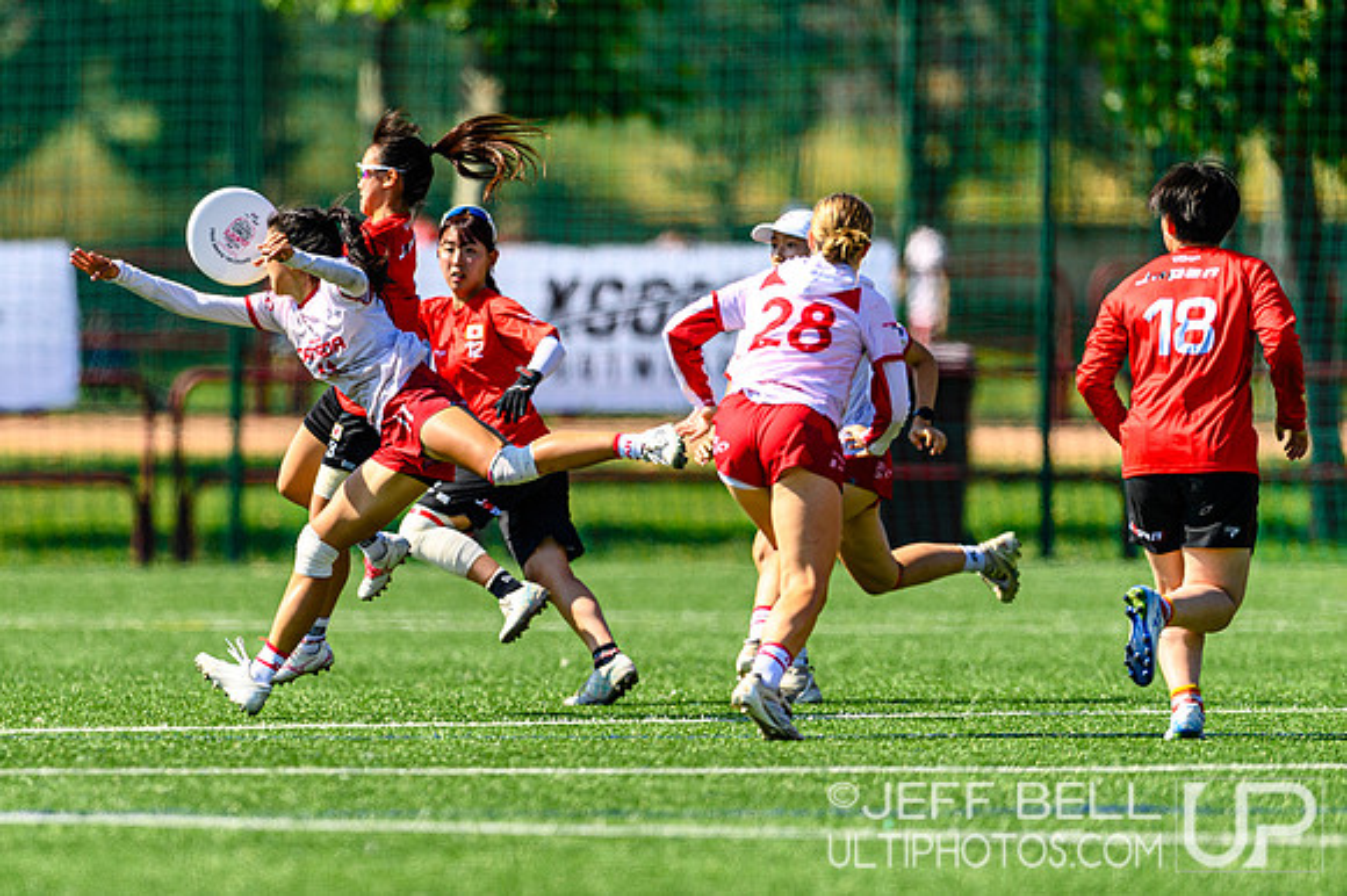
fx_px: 21870
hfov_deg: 3.5
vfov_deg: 2.3
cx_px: 375
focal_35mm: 585
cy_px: 562
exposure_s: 1/1600
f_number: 3.2
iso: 100
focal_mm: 400
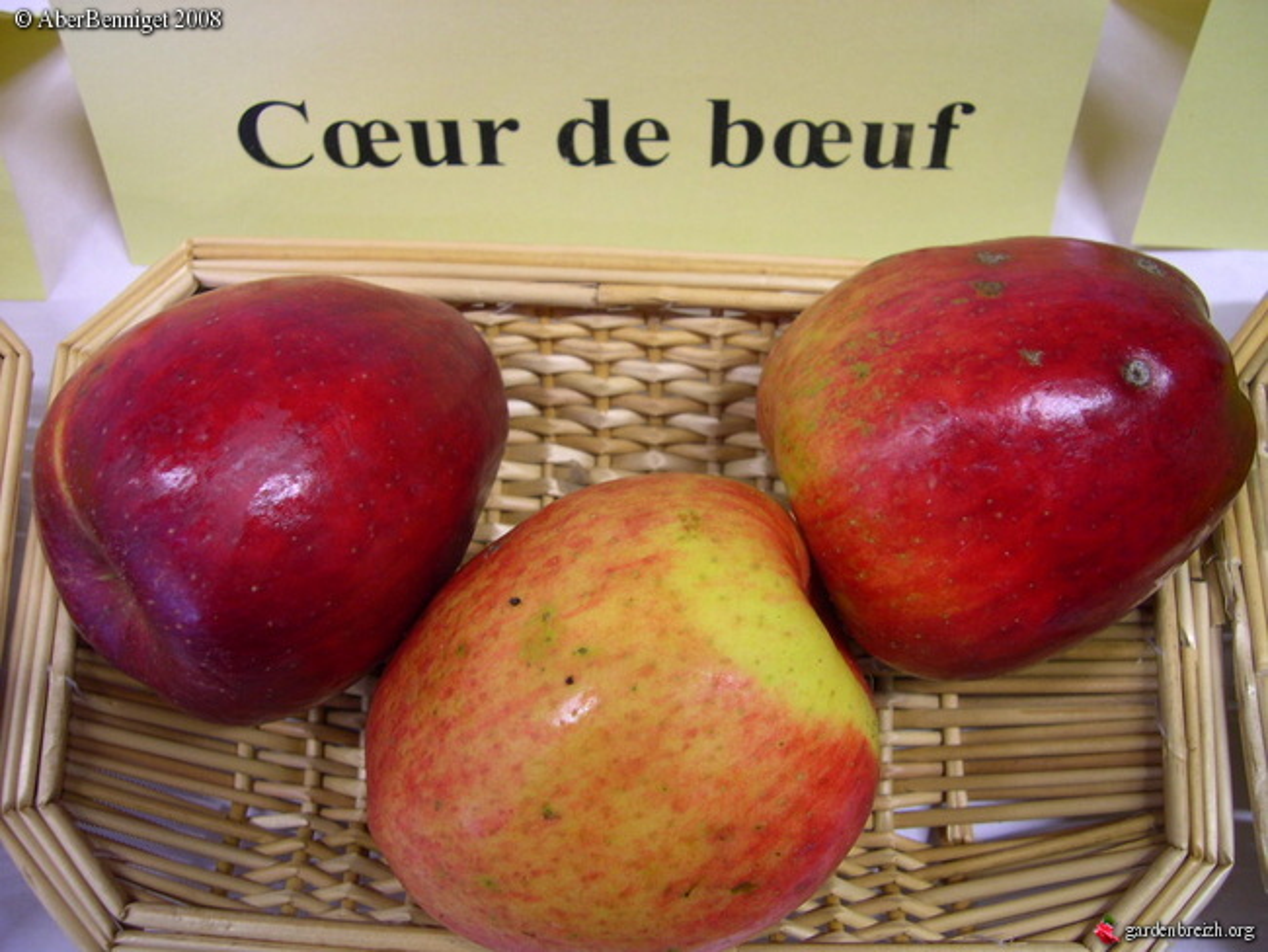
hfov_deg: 49.0
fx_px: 1392
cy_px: 476
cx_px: 634
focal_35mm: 38
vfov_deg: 37.7
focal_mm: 8
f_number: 2.8
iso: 100
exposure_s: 1/14.6
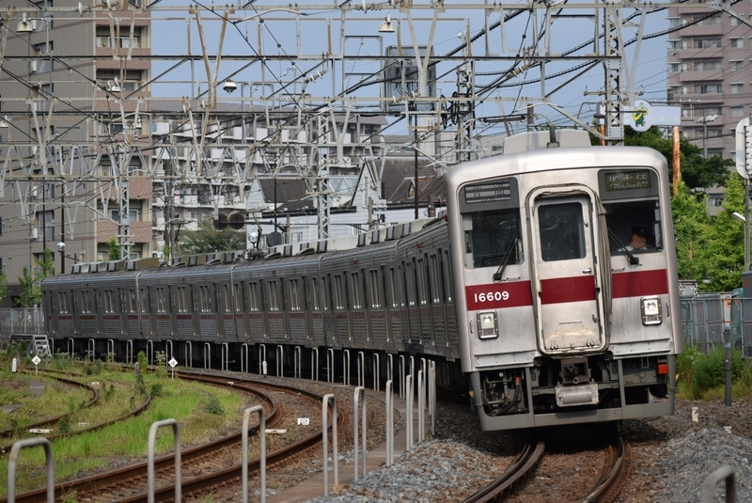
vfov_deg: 8.3
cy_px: 252
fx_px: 3450
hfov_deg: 12.4
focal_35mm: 165
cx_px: 376
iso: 100
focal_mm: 110
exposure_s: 1/640
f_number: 4.5
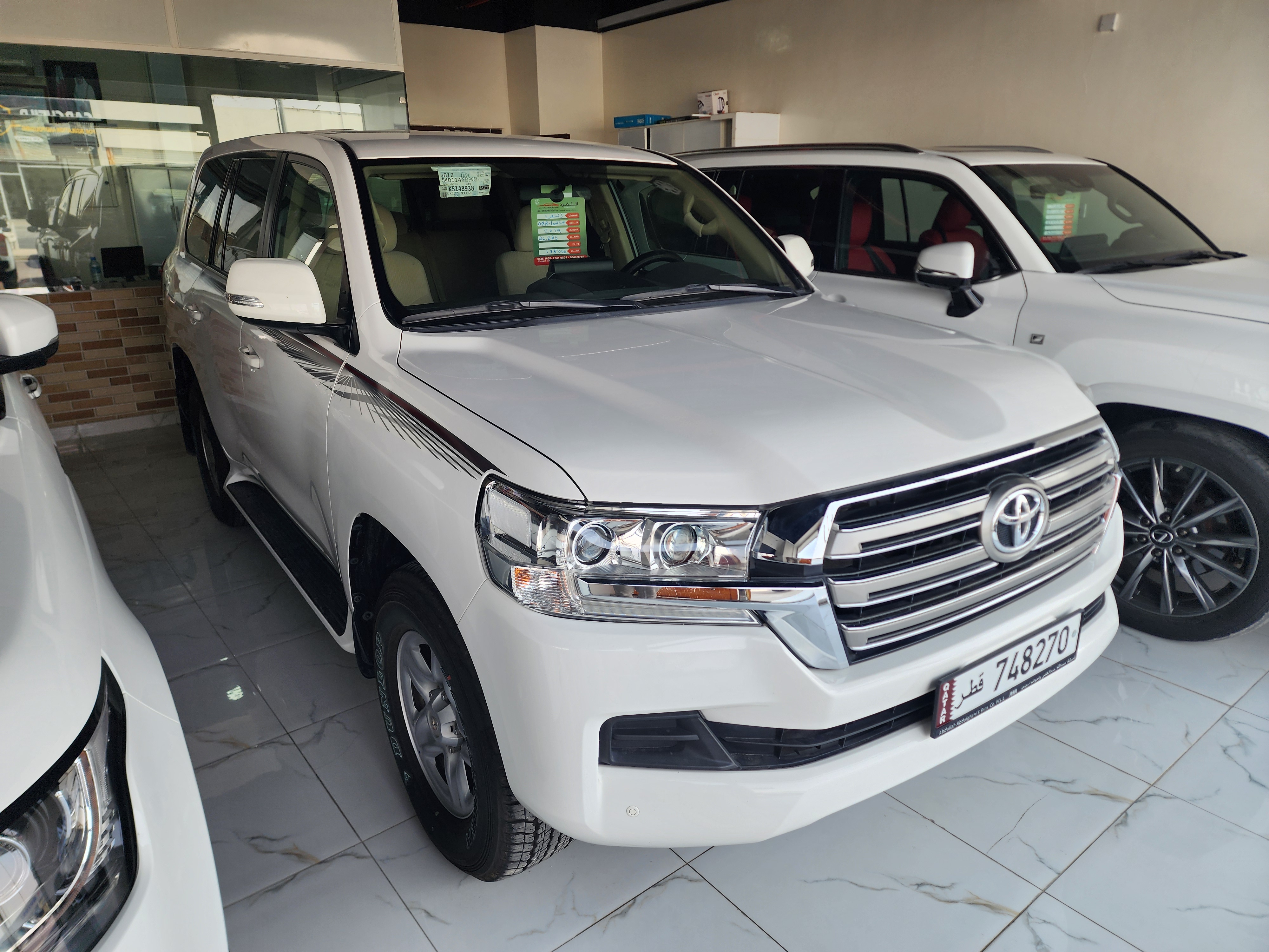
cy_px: 476
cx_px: 634
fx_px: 843
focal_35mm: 23
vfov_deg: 58.9
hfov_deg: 73.9
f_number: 1.8
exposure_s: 1/180
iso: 16
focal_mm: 6.4
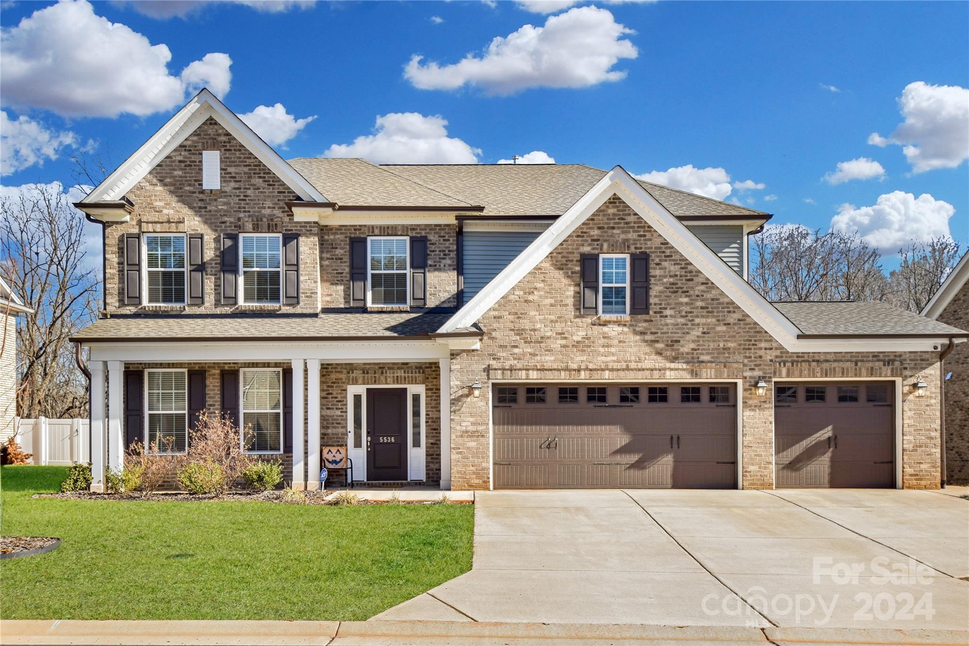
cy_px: 323
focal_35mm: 30
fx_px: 807
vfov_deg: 43.6
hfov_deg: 61.9
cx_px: 484
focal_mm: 20
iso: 100
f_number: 8
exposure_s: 1/200
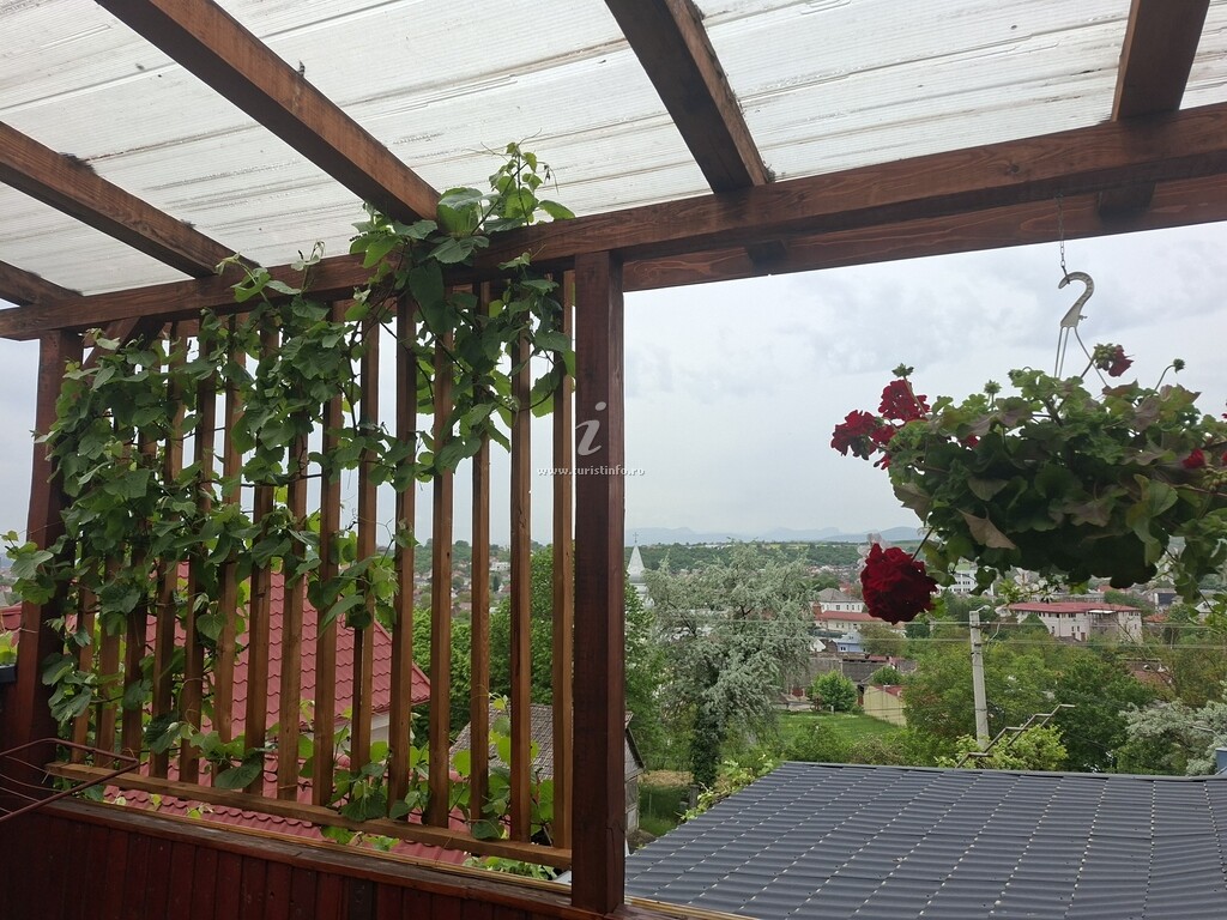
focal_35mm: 23
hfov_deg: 73.9
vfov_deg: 58.9
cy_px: 460
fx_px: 815
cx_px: 614
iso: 50
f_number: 1.8
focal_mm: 5.54
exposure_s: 1/1239
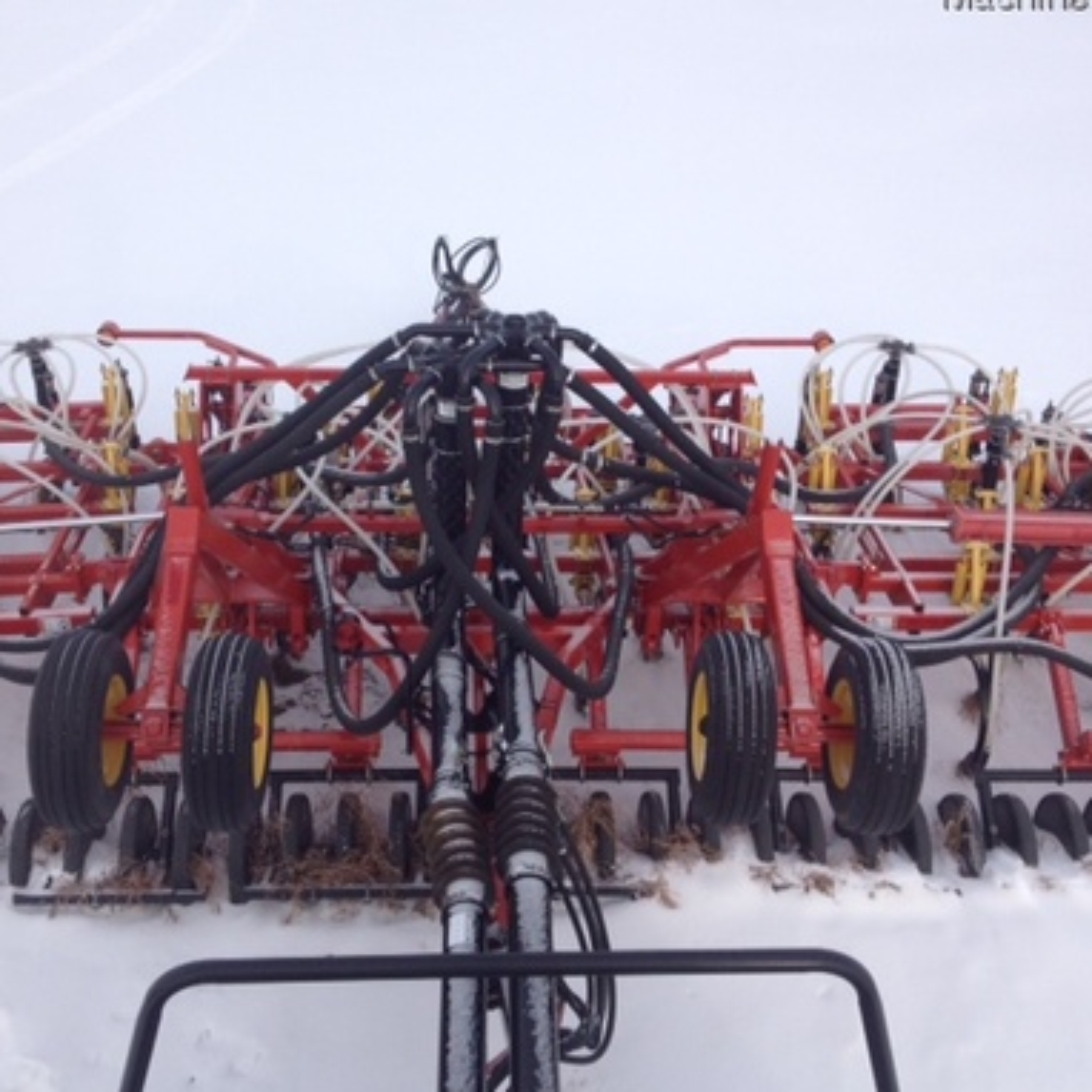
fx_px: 1570
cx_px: 503
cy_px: 537
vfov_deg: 38.3
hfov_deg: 38.3
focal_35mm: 44
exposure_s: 1/1022
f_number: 2.4
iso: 64
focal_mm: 4.28
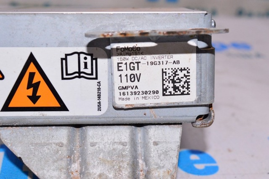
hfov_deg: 35.1
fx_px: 425
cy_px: 90
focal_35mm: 57
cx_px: 134
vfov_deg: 23.7
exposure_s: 1/200
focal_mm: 38
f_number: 8
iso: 1600
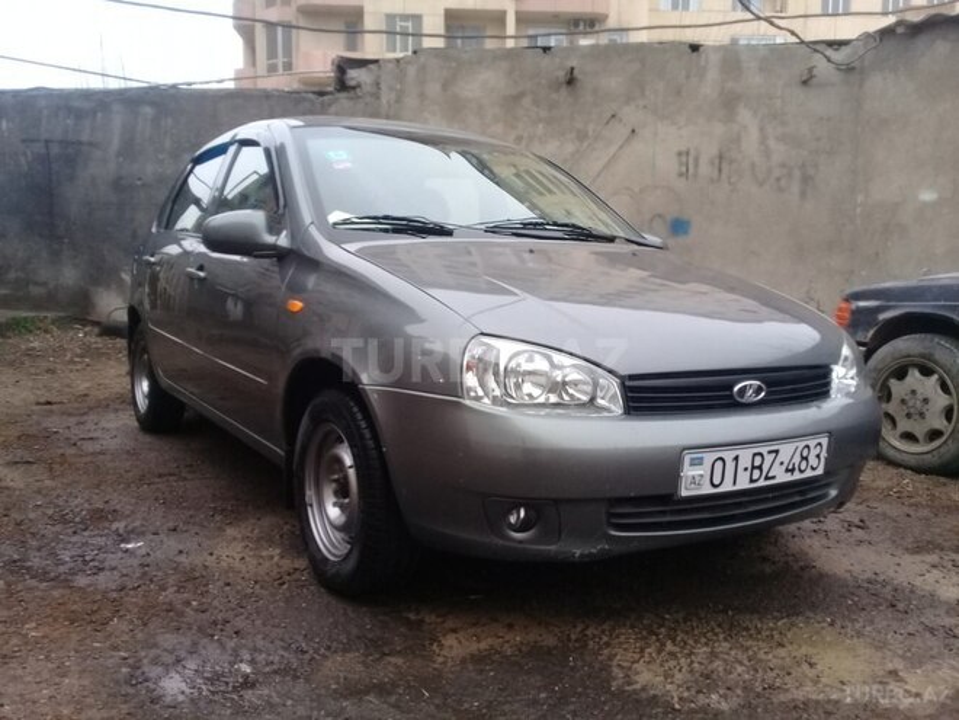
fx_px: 859
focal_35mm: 31
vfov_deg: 45.4
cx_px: 480
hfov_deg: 58.4
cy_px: 360
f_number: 2.2
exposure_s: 1/50
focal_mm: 3.3
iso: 80
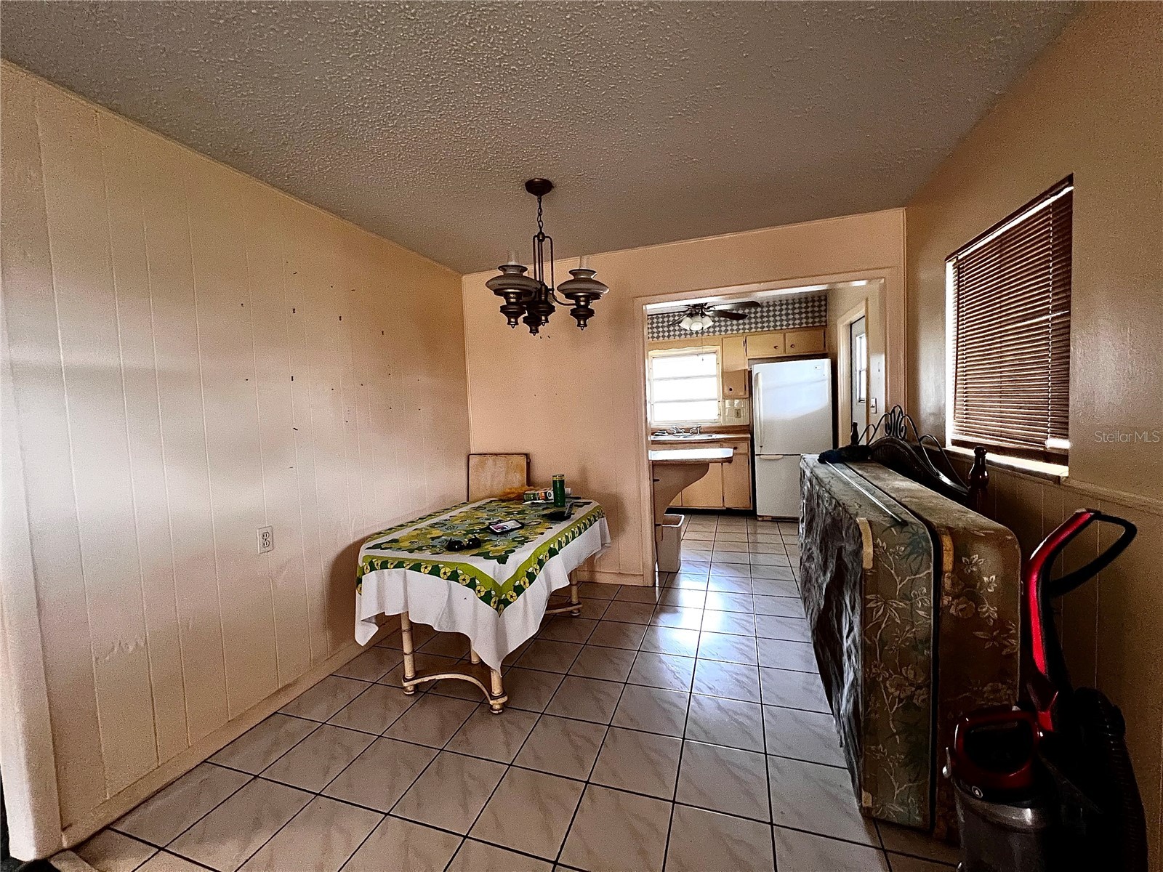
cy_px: 436
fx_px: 437
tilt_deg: -4.9
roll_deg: +3.0
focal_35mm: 13
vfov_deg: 89.9
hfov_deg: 106.2
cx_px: 582
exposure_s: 1/60
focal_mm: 1.57
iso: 500
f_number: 1.8
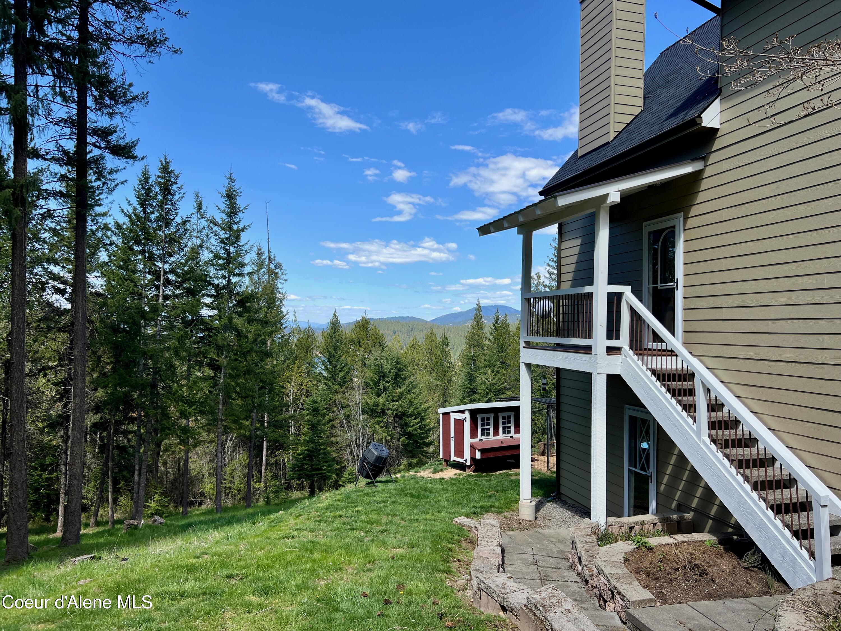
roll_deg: -1.3
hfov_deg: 67.3
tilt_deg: +0.9
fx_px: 632
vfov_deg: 53.1
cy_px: 316
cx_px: 420
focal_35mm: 26
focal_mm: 5.7
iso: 50
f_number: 1.5
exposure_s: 1/2513
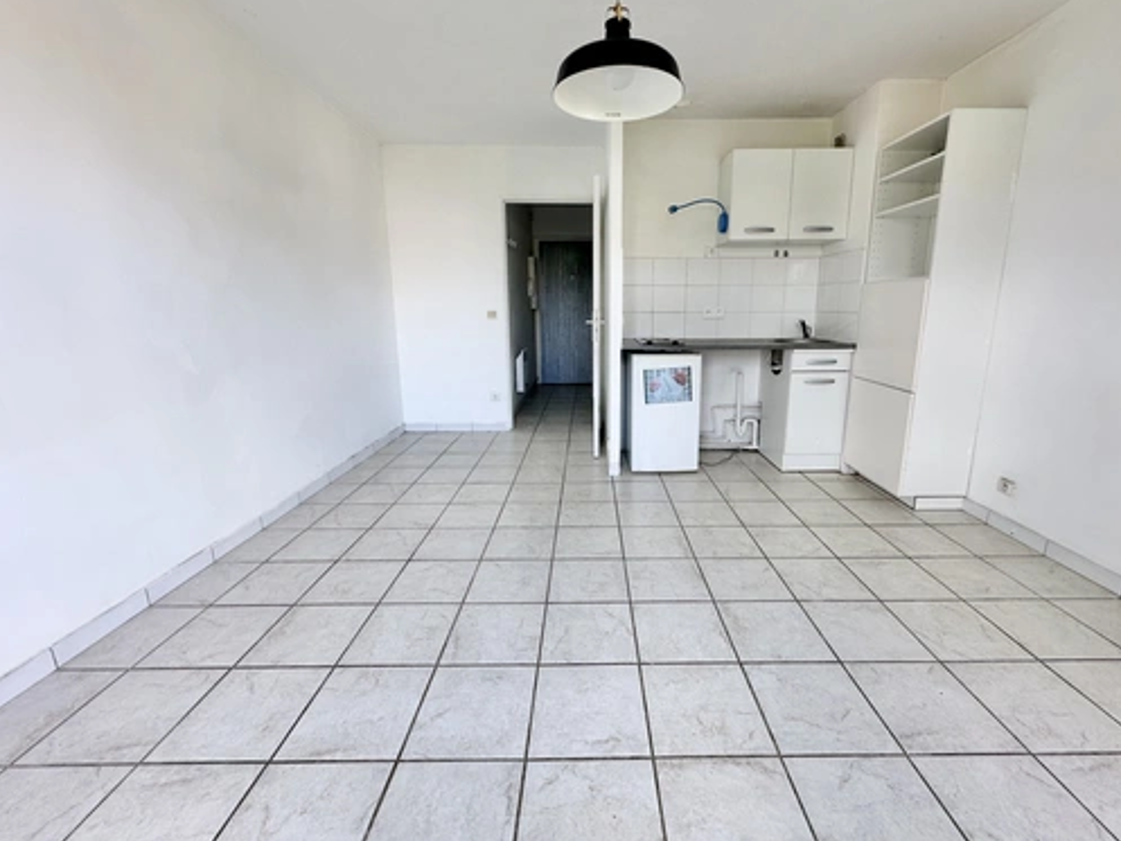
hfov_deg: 98.1
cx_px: 592
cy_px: 401
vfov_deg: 81.7
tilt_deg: -10.7
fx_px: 486
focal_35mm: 15
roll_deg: +0.4
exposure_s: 1/99
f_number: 2.2
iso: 80
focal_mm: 2.22
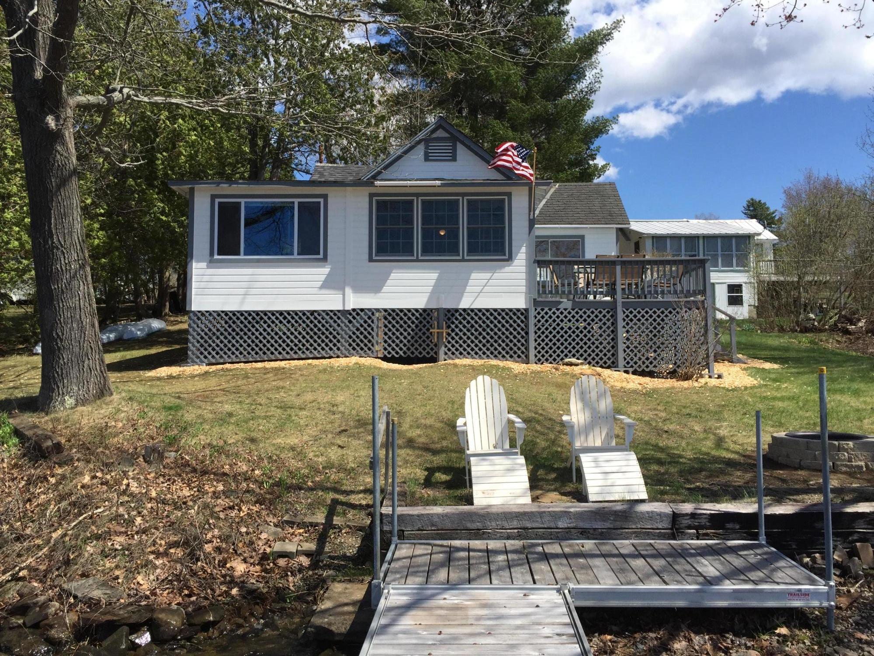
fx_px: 732
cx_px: 437
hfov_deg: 61.7
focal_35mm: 29
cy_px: 328
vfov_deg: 48.2
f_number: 2.2
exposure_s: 1/2083
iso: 32
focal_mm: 4.15
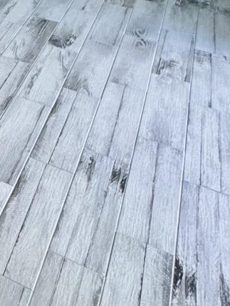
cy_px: -104
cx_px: -254
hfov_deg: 16.2
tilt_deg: -13.5
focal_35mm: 65
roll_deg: +1.4
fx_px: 576
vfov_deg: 25.3
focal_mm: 2.22
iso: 125
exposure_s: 1/120
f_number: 2.2
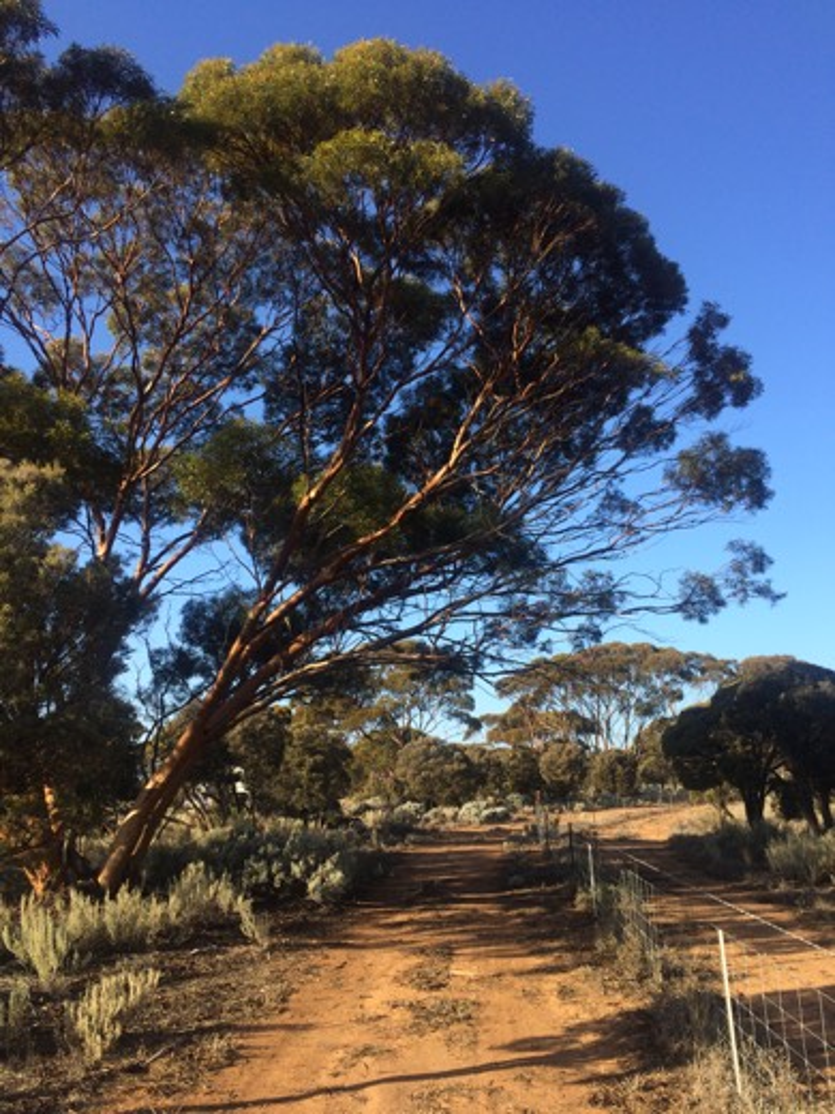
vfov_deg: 61.7
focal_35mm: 29
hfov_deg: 48.2
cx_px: 418
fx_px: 933
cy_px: 557
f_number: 2.2
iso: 32
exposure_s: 1/873
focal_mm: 4.15
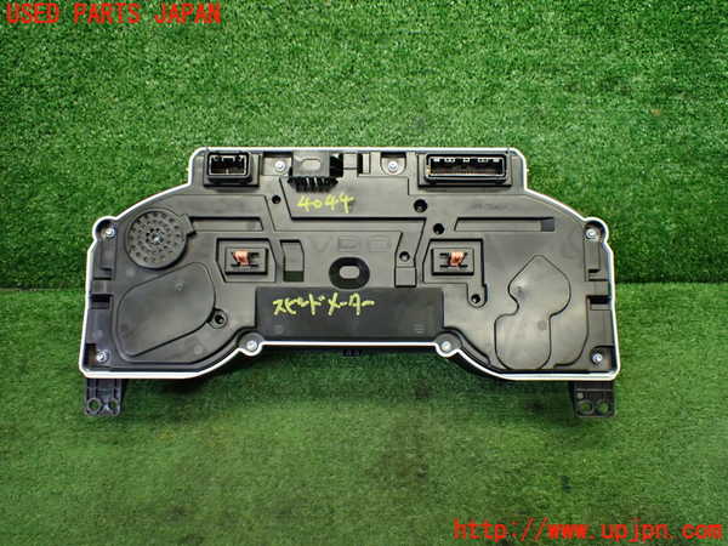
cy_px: 273
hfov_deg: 56.8
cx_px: 364
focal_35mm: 32
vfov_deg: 44.2
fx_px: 673
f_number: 2.4
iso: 640
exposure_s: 1/125
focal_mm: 5.79
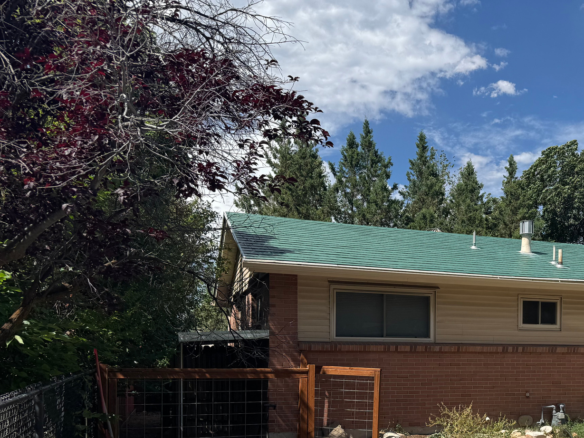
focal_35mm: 40
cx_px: 469
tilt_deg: -1.7
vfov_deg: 34.6
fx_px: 675
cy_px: 362
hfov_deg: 44.5
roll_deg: -0.5
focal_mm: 6.76
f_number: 1.78
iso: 80
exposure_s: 1/4950
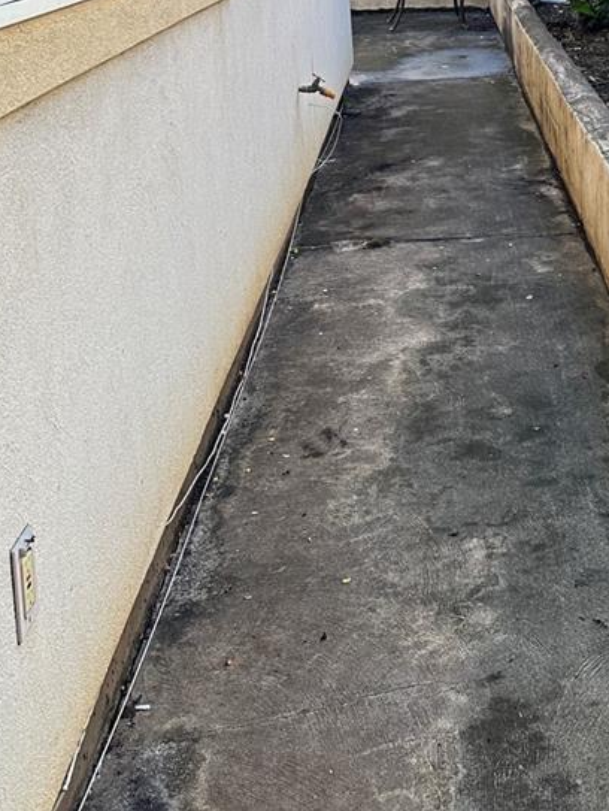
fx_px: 1242
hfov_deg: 26.3
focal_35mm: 53
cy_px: 72
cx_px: 591
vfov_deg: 34.1
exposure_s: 1/162
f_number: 1.78
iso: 80
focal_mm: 6.86
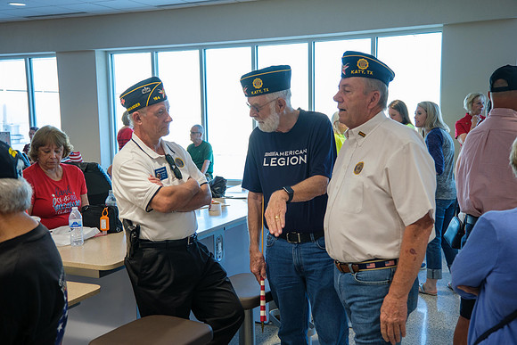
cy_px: 172
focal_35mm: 39
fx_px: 560
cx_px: 258
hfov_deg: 49.5
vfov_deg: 34.2
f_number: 4
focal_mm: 26
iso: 320
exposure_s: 1/40
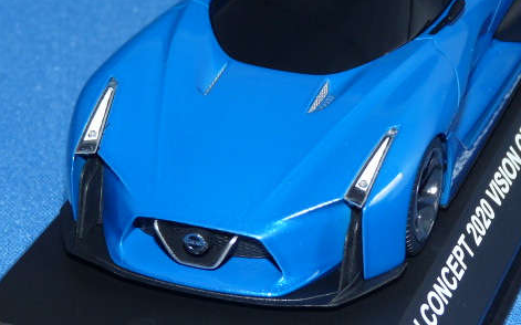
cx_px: 300
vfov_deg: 8.2
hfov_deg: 13.1
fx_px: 2271
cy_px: 69
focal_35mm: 160
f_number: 3.4
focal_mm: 11.1
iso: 100
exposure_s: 1/30
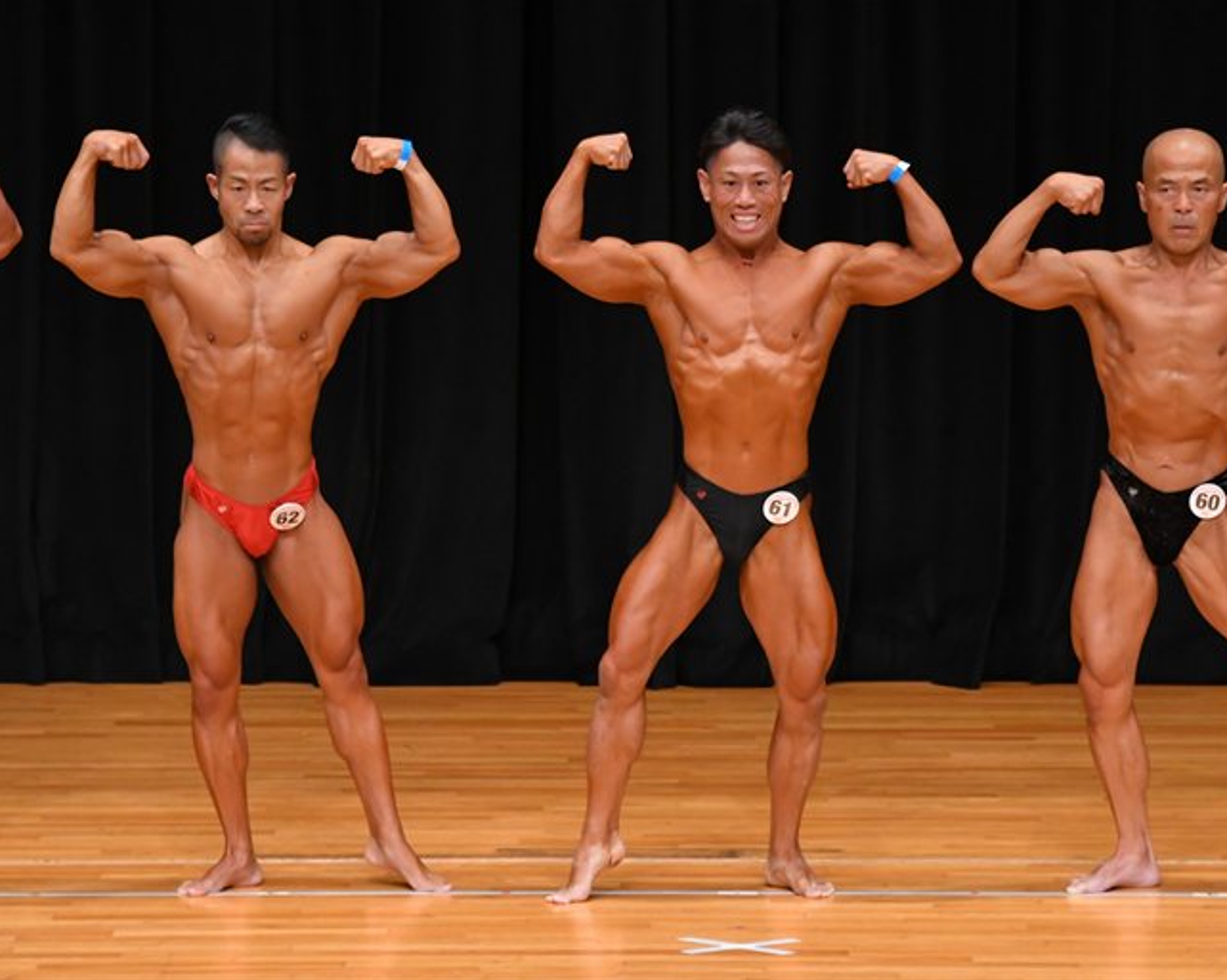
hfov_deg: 6.3
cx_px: 609
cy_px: 489
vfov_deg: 5.1
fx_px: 11107
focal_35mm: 306
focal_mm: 180
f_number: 5.6
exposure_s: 1/400
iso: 3200
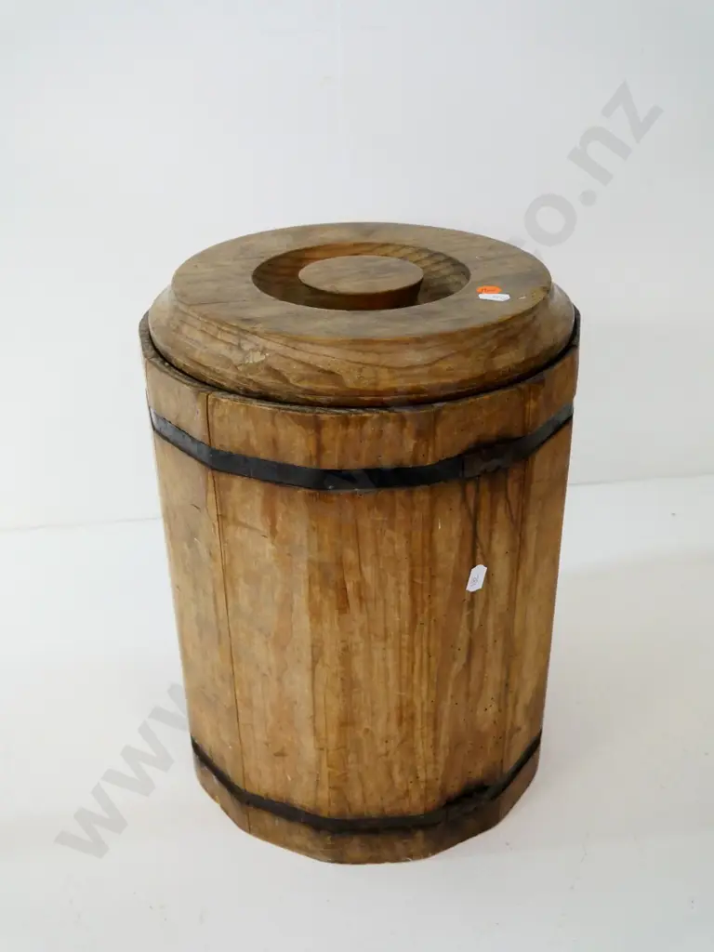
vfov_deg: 54.0
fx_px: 935
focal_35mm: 34
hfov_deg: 41.8
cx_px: 357
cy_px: 476
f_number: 4.9
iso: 3200
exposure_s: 1/100
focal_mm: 17
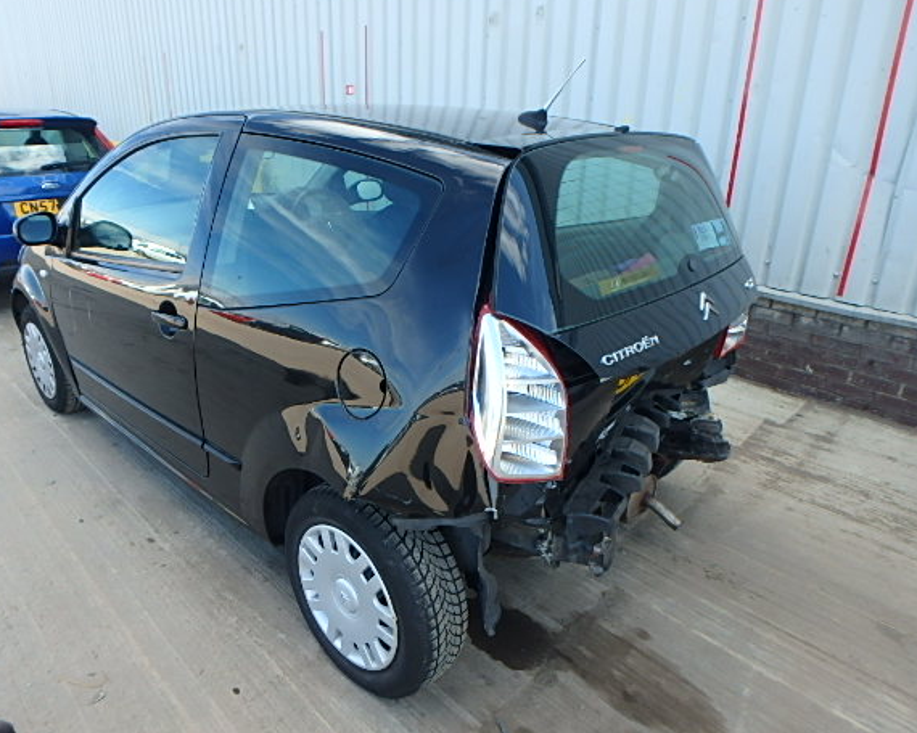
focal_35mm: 23
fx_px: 624
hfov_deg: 72.4
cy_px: 349
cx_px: 418
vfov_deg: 60.8
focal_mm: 3.7
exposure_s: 1/200
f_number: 3.5
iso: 125
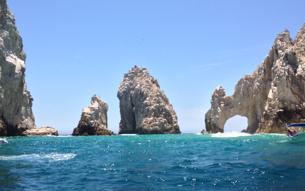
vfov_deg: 35.3
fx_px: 299
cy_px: 92
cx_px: 151
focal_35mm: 36
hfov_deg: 54.0
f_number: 2.4
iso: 50
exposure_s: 1/1642
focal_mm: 4.13
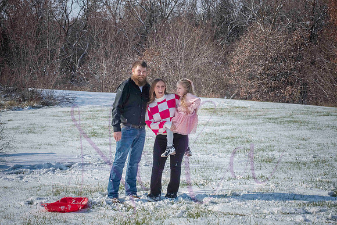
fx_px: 749
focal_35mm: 80
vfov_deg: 17.1
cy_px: 112
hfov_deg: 25.4
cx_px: 168
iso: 640
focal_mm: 80
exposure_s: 1/1000
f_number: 16
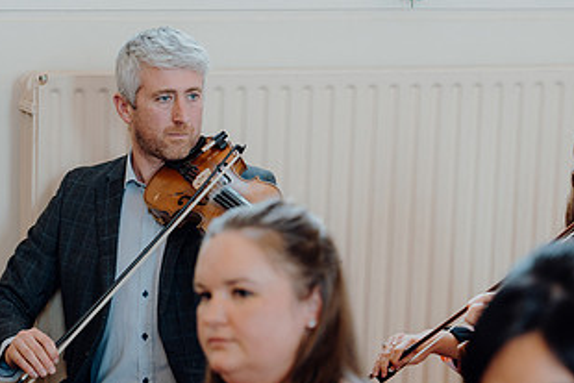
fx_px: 2090
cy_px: 310
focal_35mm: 131
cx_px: 124
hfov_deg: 15.5
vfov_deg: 10.4
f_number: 2.8
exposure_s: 1/200
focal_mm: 70
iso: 640
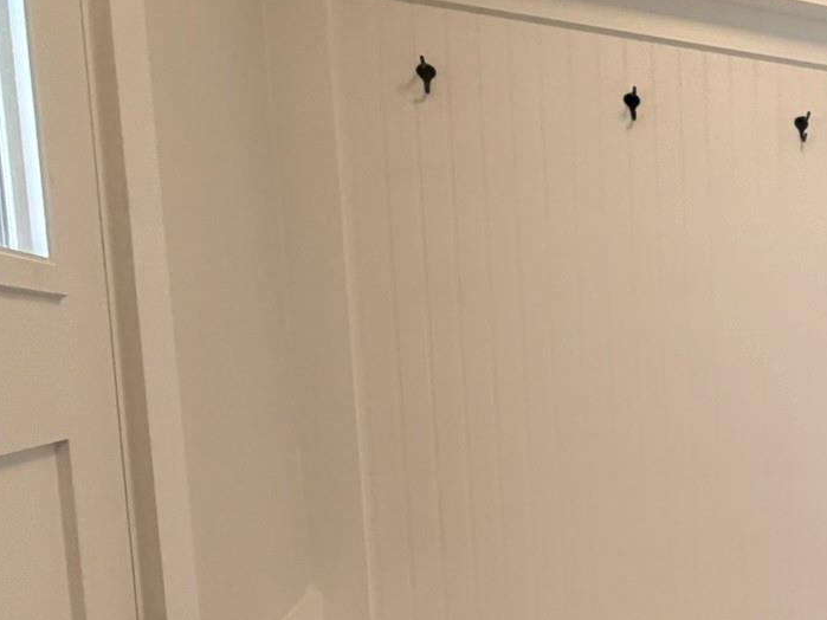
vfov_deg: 34.4
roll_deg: -0.4
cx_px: 1110
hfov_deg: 32.5
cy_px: 461
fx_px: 979
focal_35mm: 41
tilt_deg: -5.4
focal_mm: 2.22
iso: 200
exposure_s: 1/60
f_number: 2.2
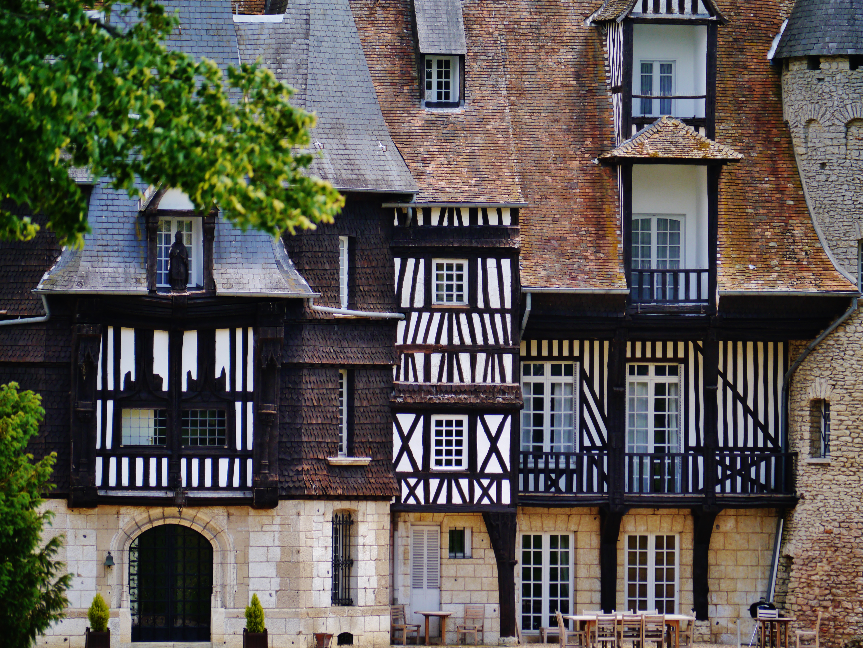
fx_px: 7530
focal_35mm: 302
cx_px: 432
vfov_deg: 4.9
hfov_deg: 6.6
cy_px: 324
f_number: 5.2
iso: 250
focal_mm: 151
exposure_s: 1/320
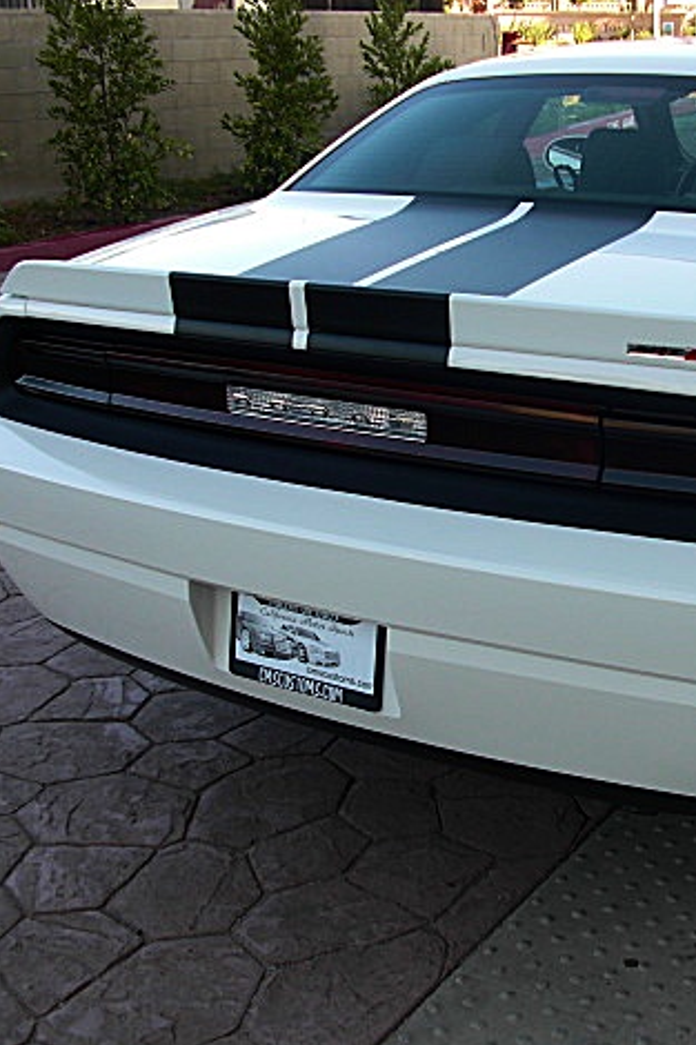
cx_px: 587
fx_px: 1480
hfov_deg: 25.8
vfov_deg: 38.9
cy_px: 529
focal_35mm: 51
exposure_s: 1/160
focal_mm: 6.3
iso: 50
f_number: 2.8
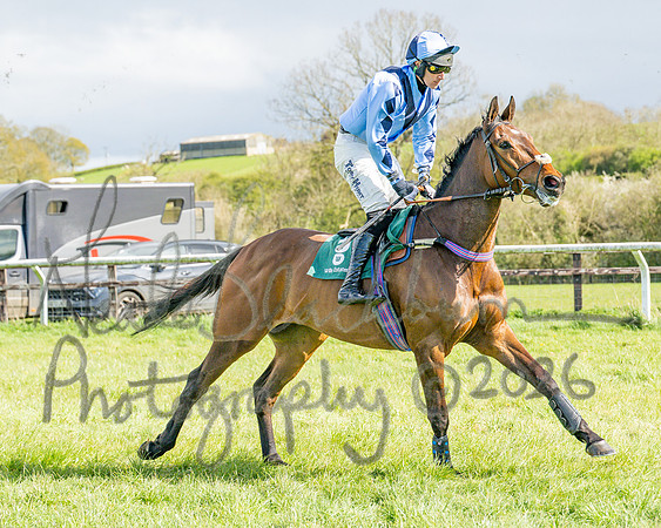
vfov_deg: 13.0
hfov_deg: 16.2
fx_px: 2314
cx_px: 397
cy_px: 264
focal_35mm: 118
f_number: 4
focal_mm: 70
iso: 200
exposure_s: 1/2500
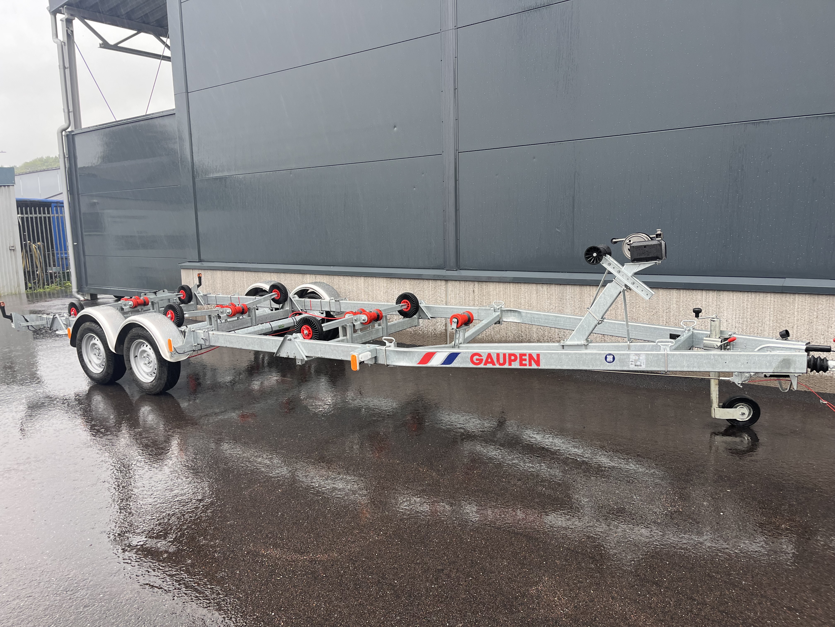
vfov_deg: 53.1
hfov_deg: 67.3
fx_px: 627
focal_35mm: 26
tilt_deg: -6.3
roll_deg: +2.4
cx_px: 418
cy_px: 314
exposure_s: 1/122
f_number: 1.6
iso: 50
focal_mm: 5.1
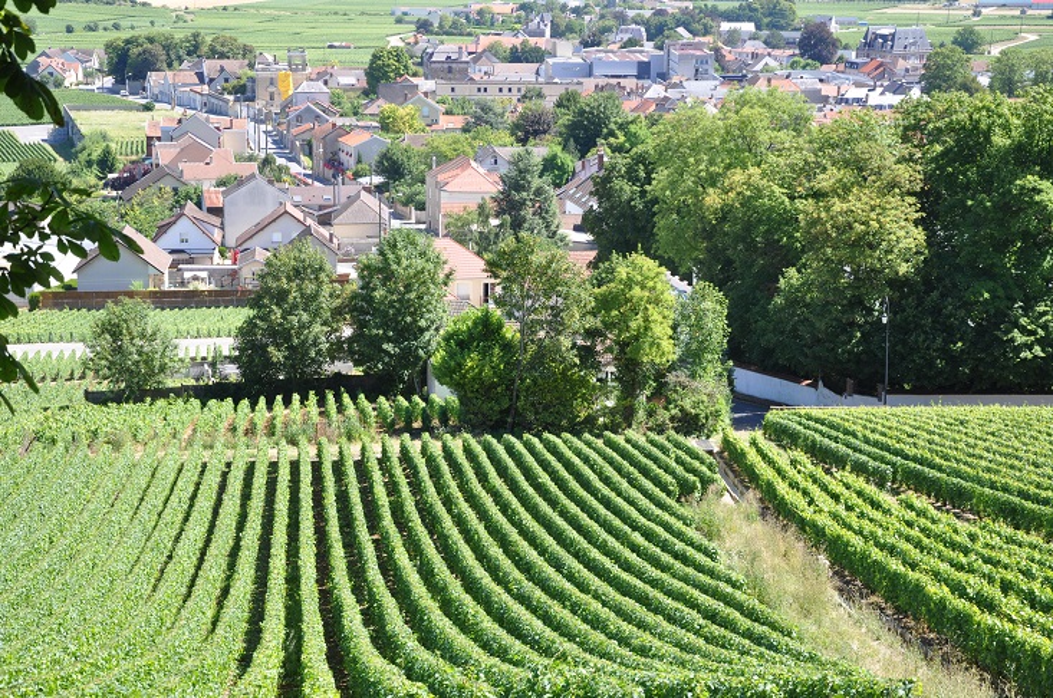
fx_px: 2277
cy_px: 349
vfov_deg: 17.4
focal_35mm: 78
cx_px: 526
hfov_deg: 26.0
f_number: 7.1
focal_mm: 52
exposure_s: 1/200
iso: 200
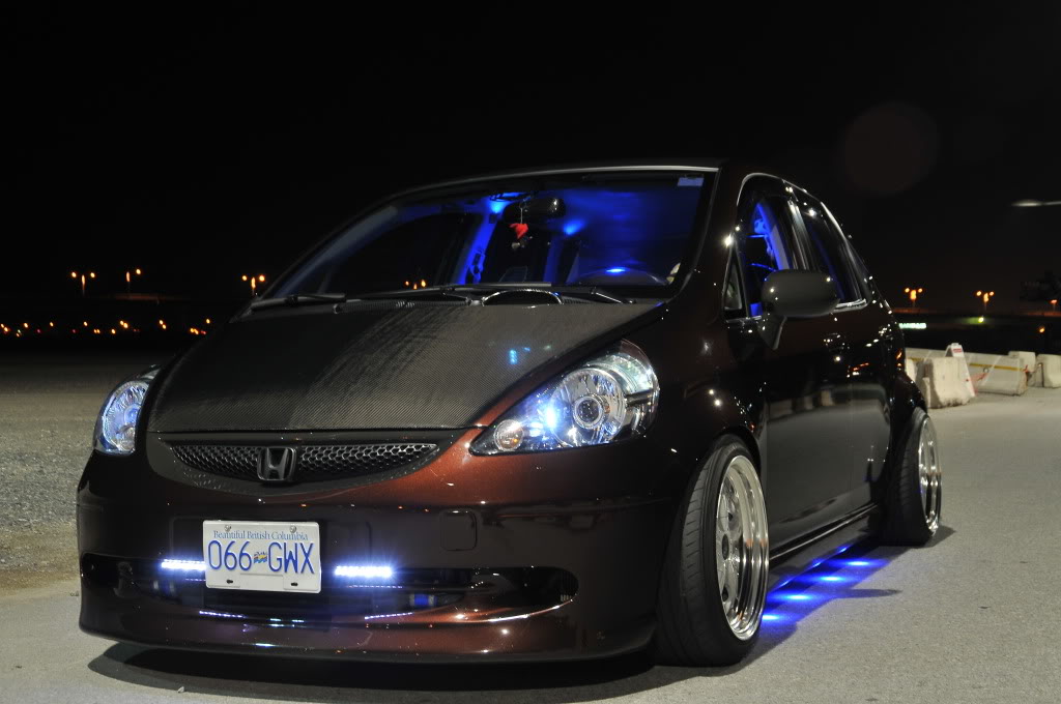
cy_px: 352
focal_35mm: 52
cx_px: 530
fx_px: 1545
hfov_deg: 37.9
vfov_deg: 25.7
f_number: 8
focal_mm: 35
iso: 400
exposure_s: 2
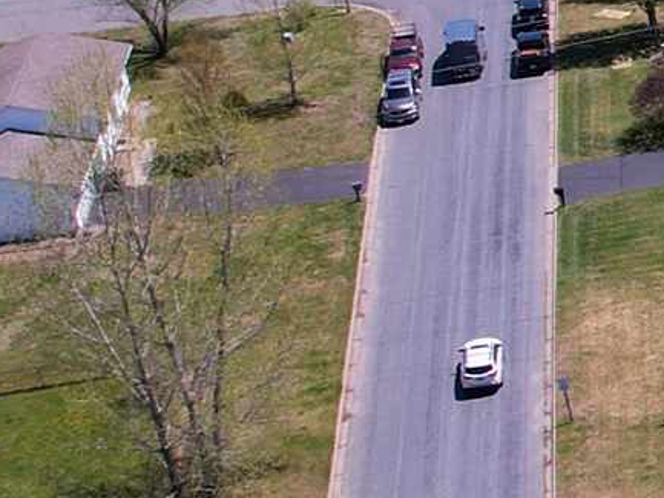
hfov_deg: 10.1
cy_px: 32
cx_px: 1923
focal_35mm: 150
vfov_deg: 9.8
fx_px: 2878
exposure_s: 1/2500
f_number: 2.8
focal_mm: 8.38
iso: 140
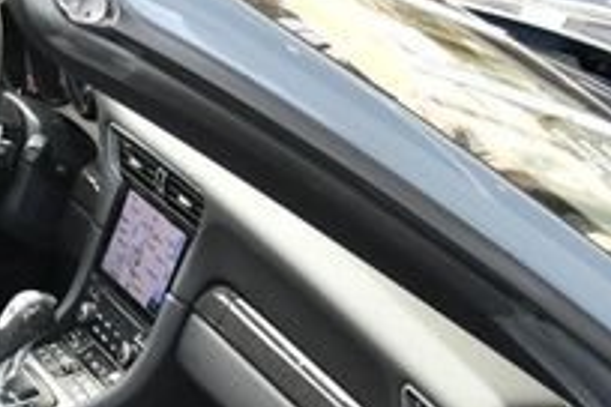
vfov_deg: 11.8
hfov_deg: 16.8
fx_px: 1918
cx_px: -249
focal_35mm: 113
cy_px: 524
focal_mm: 18
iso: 400
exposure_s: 1/250
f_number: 4
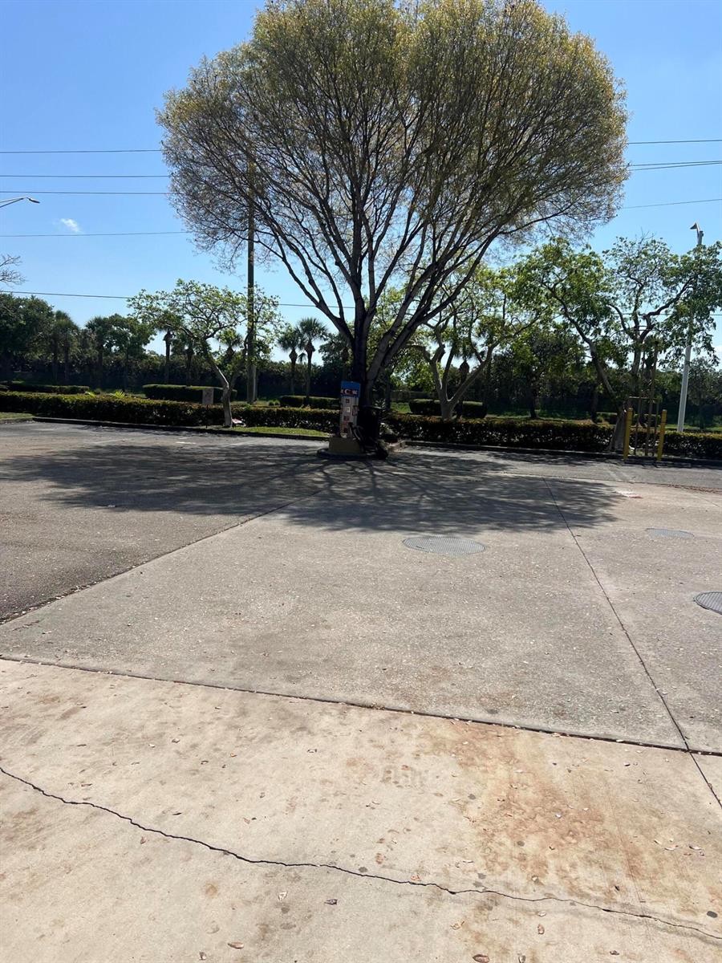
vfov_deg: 67.3
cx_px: 361
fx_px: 723
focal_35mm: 26
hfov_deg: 53.1
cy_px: 482
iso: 50
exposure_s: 1/6993
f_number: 1.5
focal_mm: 5.7
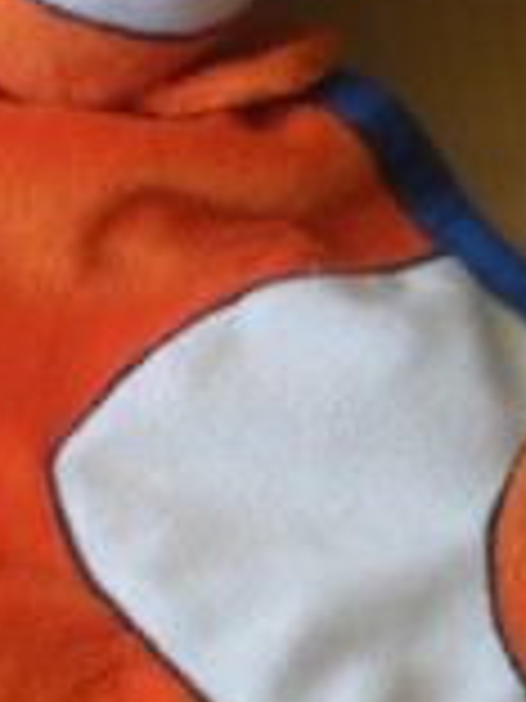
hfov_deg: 11.4
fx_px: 2573
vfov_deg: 15.5
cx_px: -130
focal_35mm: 127
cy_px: 454
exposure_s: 1/64.3
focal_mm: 6.3
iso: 135
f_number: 3.1
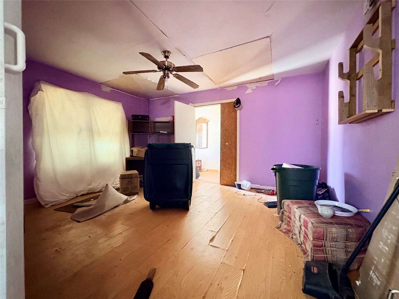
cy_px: 150
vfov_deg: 85.7
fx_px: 161
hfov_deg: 102.1
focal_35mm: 14
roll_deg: -0.6
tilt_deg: -0.4
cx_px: 200
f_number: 2.2
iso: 1000
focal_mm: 2.22
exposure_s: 1/30
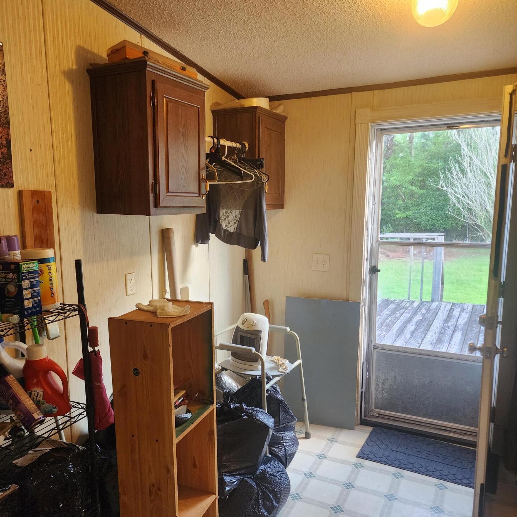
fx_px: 473
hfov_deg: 57.3
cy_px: 282
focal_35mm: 28
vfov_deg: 57.2
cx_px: 252
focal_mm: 6.4
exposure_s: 1/120
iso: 320
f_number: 1.8
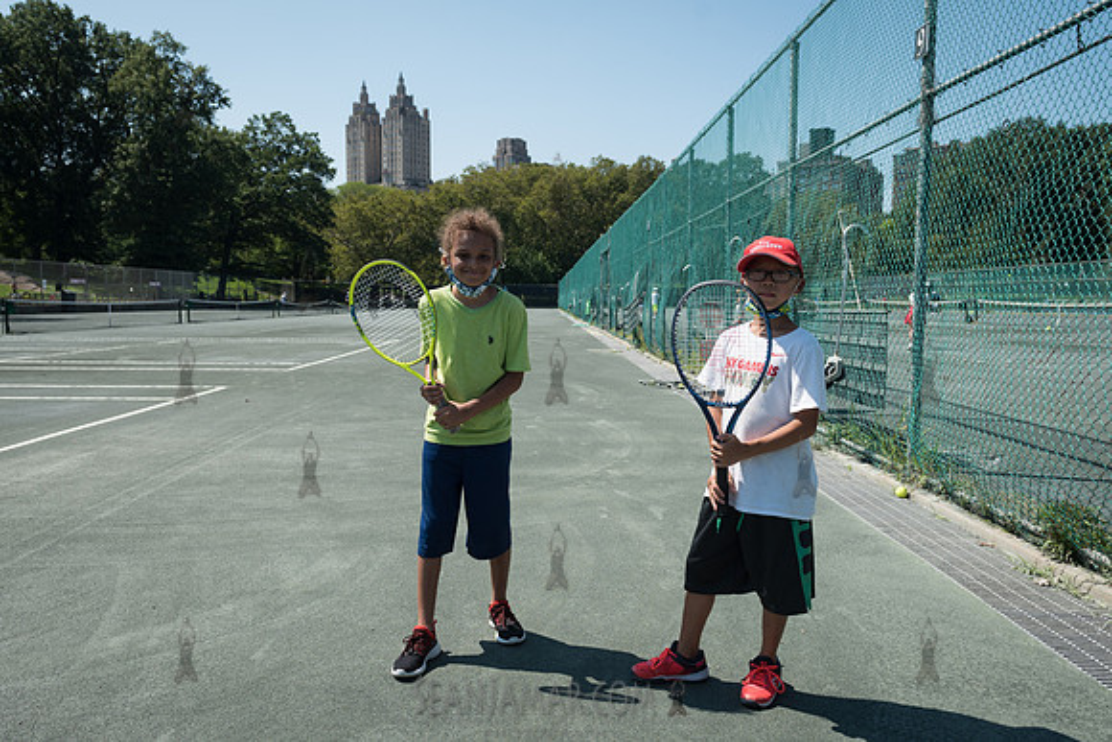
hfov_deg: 64.0
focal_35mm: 29
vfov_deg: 45.2
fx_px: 890
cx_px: 564
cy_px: 368
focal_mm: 24
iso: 125
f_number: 5.6
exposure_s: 1/640
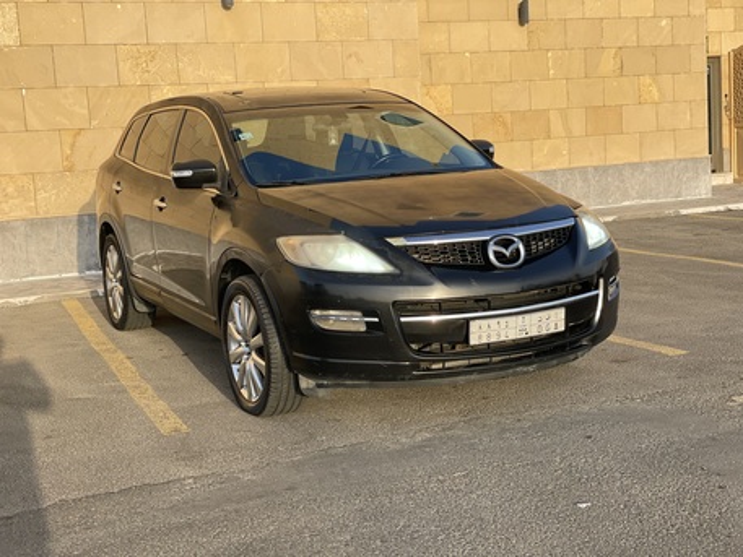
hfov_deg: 36.8
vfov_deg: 28.0
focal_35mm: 52
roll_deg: +3.8
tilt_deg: -6.2
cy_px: 278
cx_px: 372
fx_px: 1116
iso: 32
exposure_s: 1/304
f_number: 2
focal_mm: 6
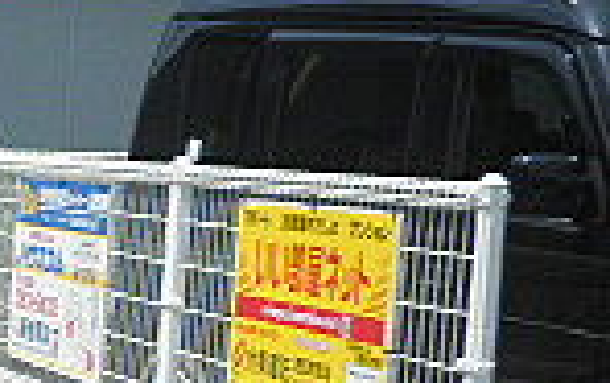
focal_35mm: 142
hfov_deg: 12.7
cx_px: -643
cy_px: 379
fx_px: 2364
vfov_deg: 9.2
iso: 64
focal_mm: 5.5
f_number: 8.2
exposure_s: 1/100
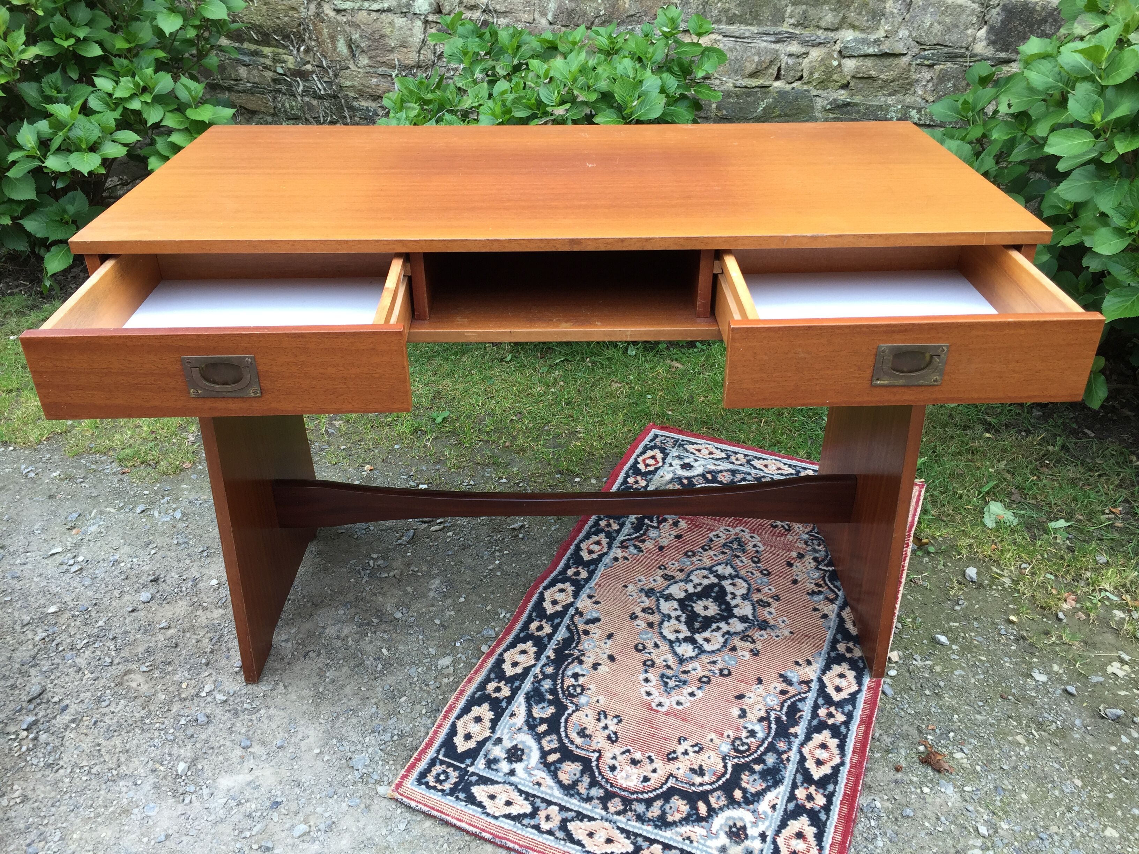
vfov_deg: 48.2
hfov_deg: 61.7
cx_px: 570
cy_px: 427
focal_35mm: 29
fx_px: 954
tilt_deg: -30.0
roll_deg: +1.0
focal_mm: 4.15
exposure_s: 1/100
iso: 40
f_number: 2.2
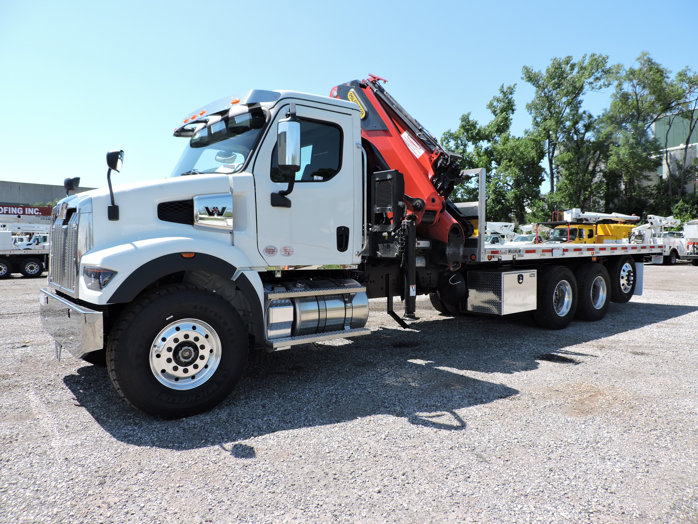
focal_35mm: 24
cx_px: 349
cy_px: 262
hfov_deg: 71.6
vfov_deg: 56.8
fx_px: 484
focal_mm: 4.3
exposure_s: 1/800
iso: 100
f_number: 3
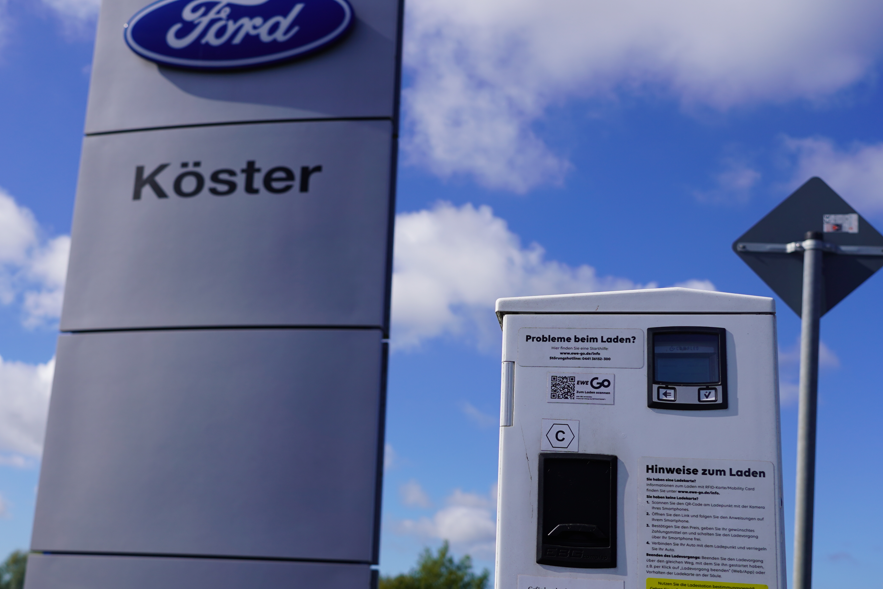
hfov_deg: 43.4
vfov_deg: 29.8
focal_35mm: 45
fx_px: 1104
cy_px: 327
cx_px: 358
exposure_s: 1/1000
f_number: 5
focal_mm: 31
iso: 100
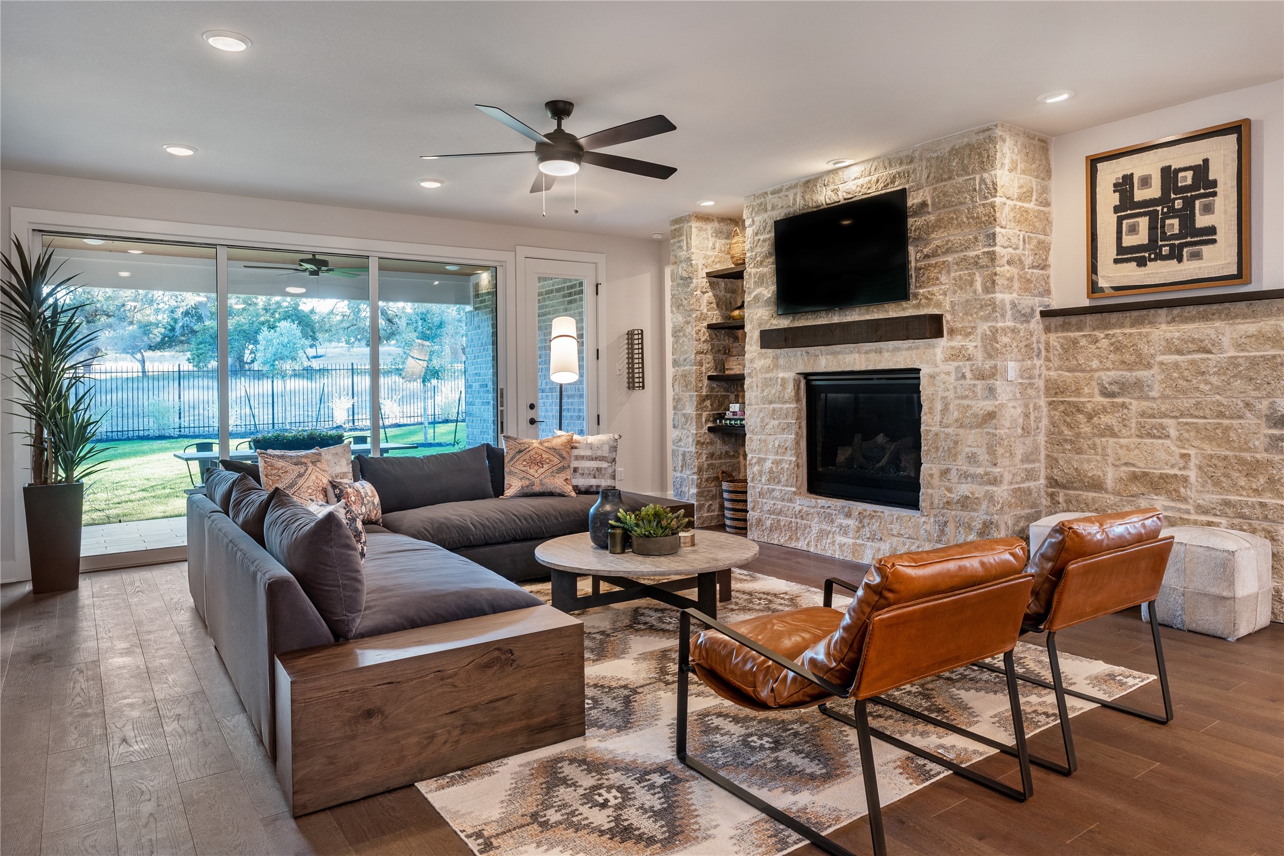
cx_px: 642
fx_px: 785
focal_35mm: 22
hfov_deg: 78.6
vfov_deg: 57.2
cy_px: 428
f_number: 8
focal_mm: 22
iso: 320
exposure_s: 1/8
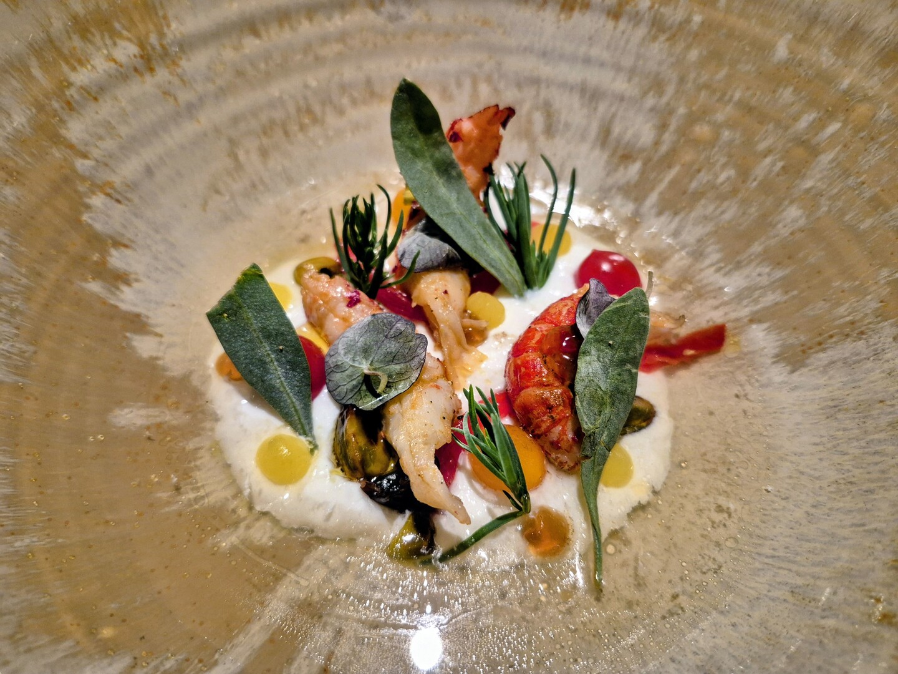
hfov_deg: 73.9
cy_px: 337
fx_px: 597
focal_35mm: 23
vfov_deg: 58.9
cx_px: 449
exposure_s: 1/100
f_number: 1.8
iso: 640
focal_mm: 5.4
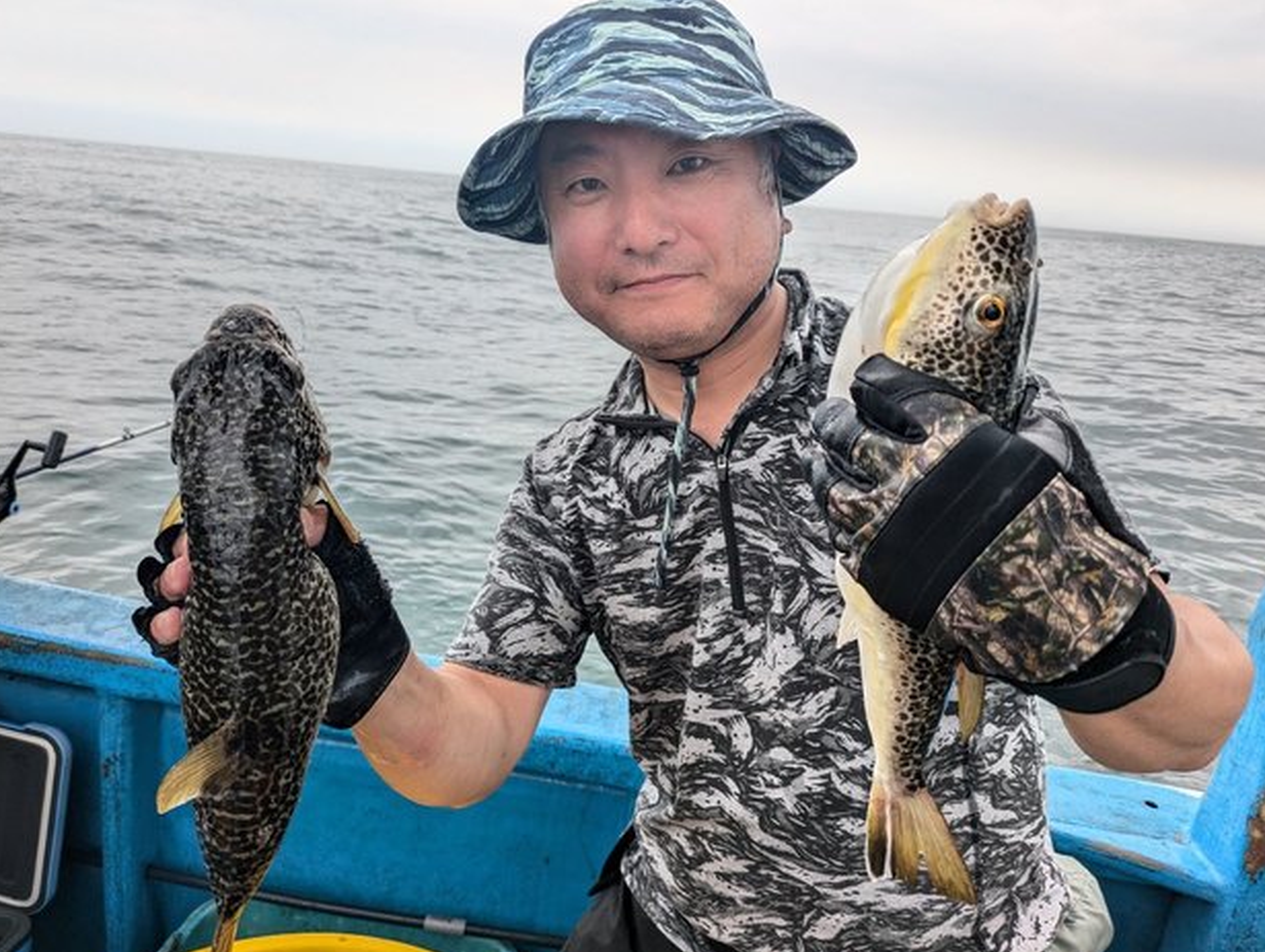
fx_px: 951
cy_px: 490
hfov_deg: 67.2
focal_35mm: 26
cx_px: 615
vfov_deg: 53.2
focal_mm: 5.43
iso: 50
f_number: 1.89
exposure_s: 1/987
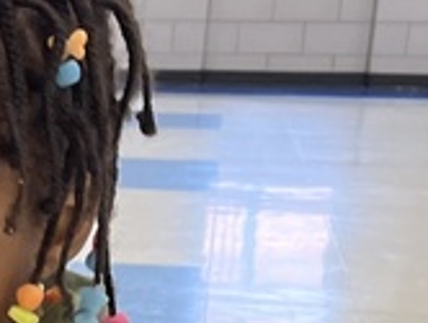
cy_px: 620
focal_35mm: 160
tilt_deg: -17.5
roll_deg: +0.4
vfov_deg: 8.8
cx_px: -410
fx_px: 1981
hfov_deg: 11.2
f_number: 1.6
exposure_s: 1/121
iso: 125
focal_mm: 5.1
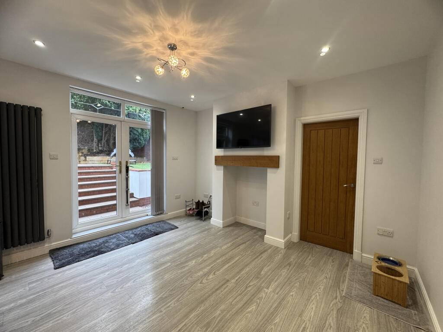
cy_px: 166
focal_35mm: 14
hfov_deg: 102.1
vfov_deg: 85.7
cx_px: 222
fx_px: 179
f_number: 2.2
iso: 200
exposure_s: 1/100
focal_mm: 2.22
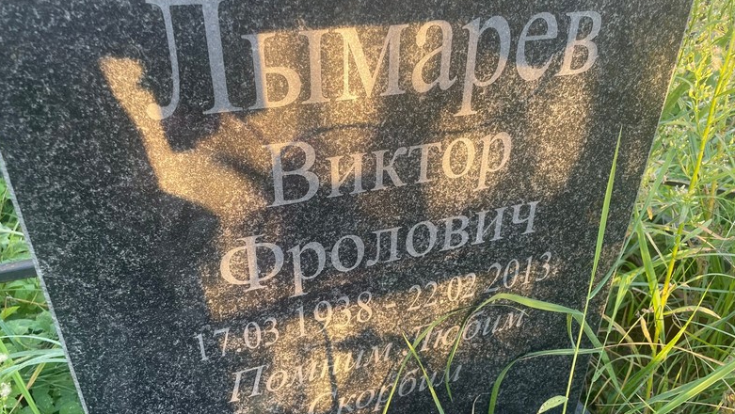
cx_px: 368
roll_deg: -1.5
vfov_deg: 40.2
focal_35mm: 29
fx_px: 565
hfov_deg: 66.0
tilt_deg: -32.3
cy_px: 232
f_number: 1.6
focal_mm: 4.2
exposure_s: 1/121
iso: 80
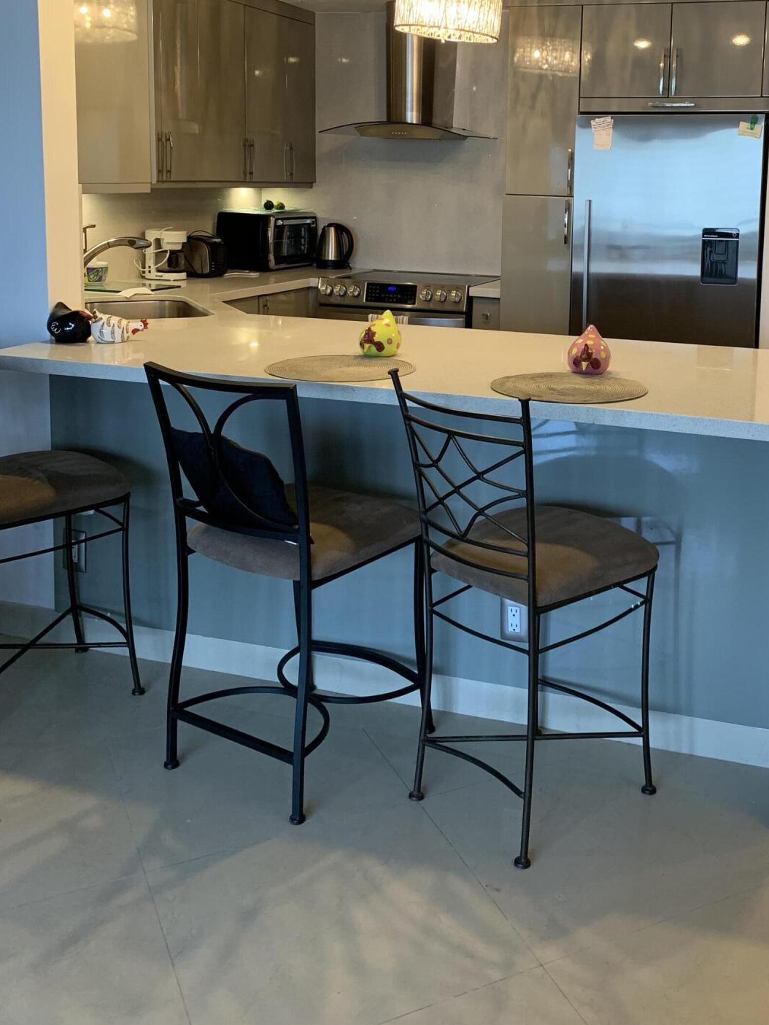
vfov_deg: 49.0
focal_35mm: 37
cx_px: 532
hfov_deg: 38.1
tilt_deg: -5.9
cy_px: 315
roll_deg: -1.0
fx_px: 1096
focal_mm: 4.25
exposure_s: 1/60
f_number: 1.8
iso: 100
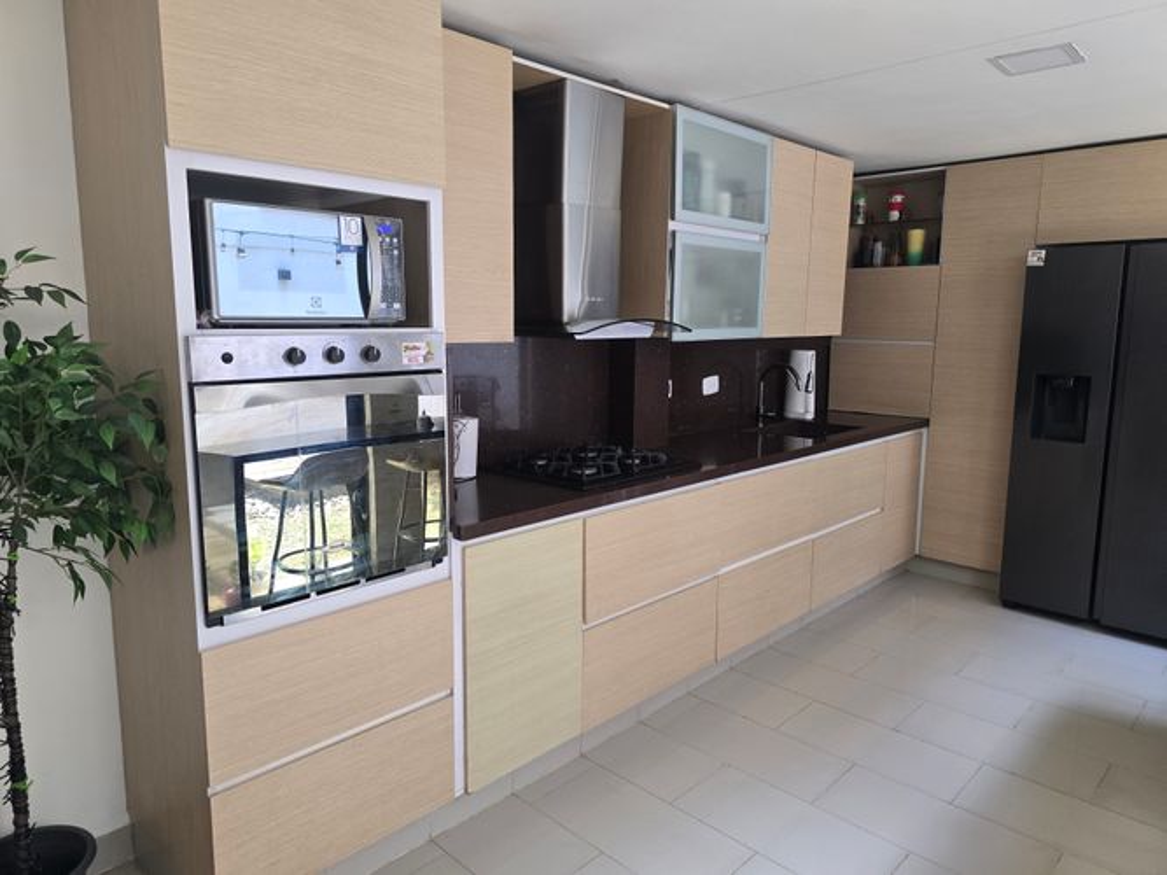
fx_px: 775
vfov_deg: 58.9
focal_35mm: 23
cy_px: 438
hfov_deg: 73.9
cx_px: 584
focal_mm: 6.3
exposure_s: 1/180
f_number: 1.7
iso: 125
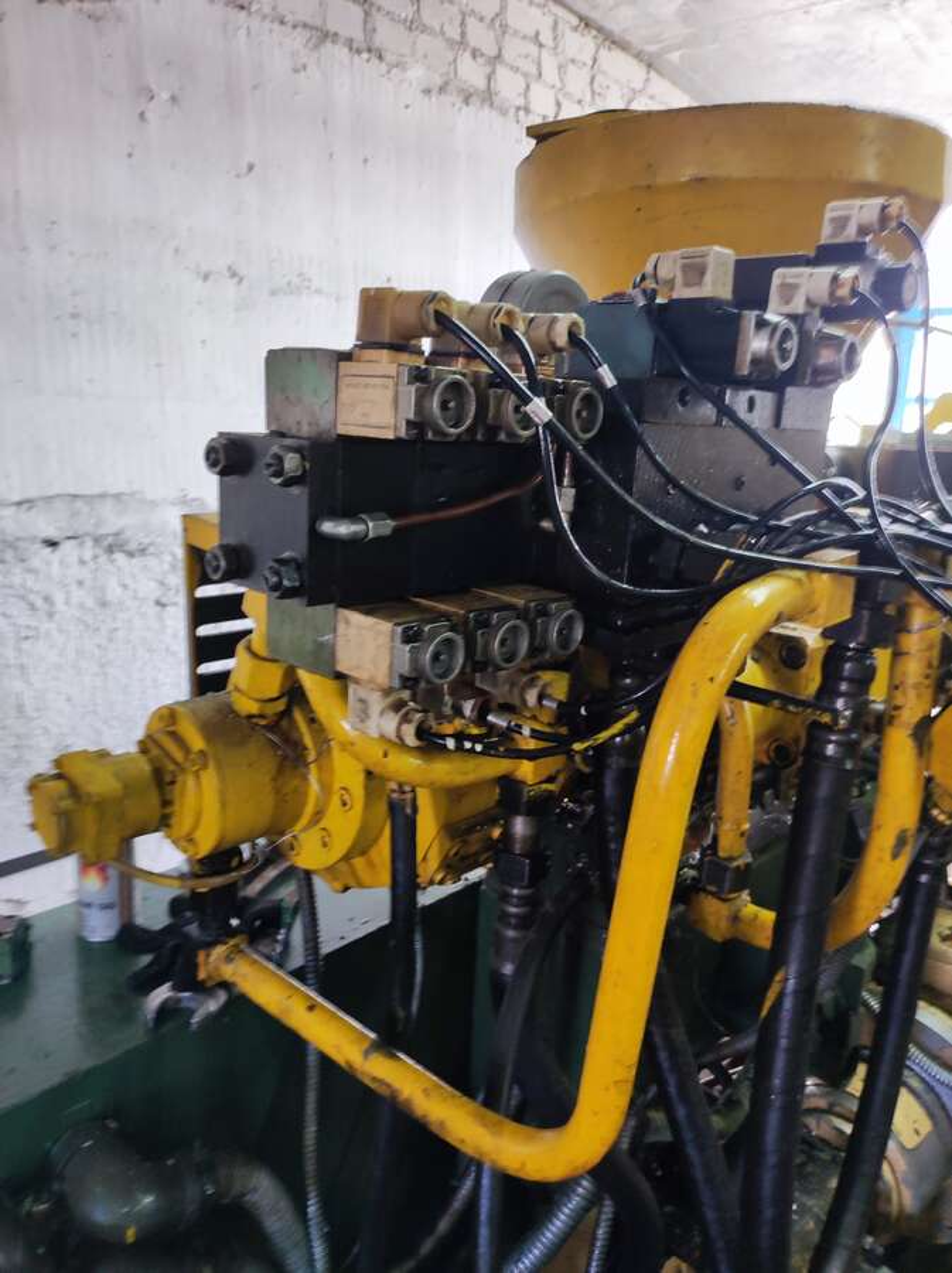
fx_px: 918
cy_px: 636
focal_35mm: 25
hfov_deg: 54.8
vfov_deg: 69.4
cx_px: 476
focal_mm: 4.7
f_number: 1.79
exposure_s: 1/33
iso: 327
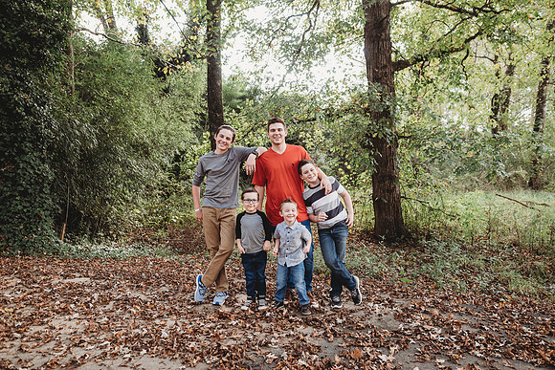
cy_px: 185
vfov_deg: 53.2
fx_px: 370
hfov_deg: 73.7
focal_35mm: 24
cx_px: 278
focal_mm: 24
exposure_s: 1/250
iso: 500
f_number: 3.2
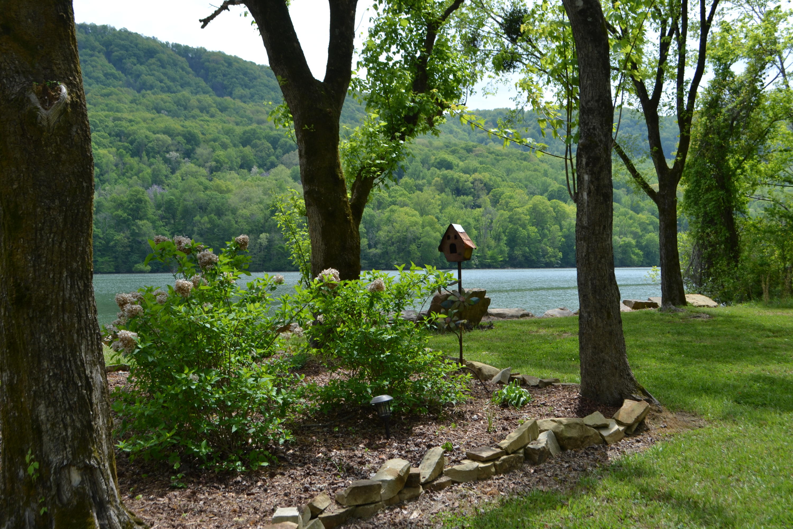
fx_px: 793
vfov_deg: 36.9
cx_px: 396
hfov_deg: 53.1
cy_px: 264
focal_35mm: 36
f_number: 7.1
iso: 100
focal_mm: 24
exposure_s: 1/200
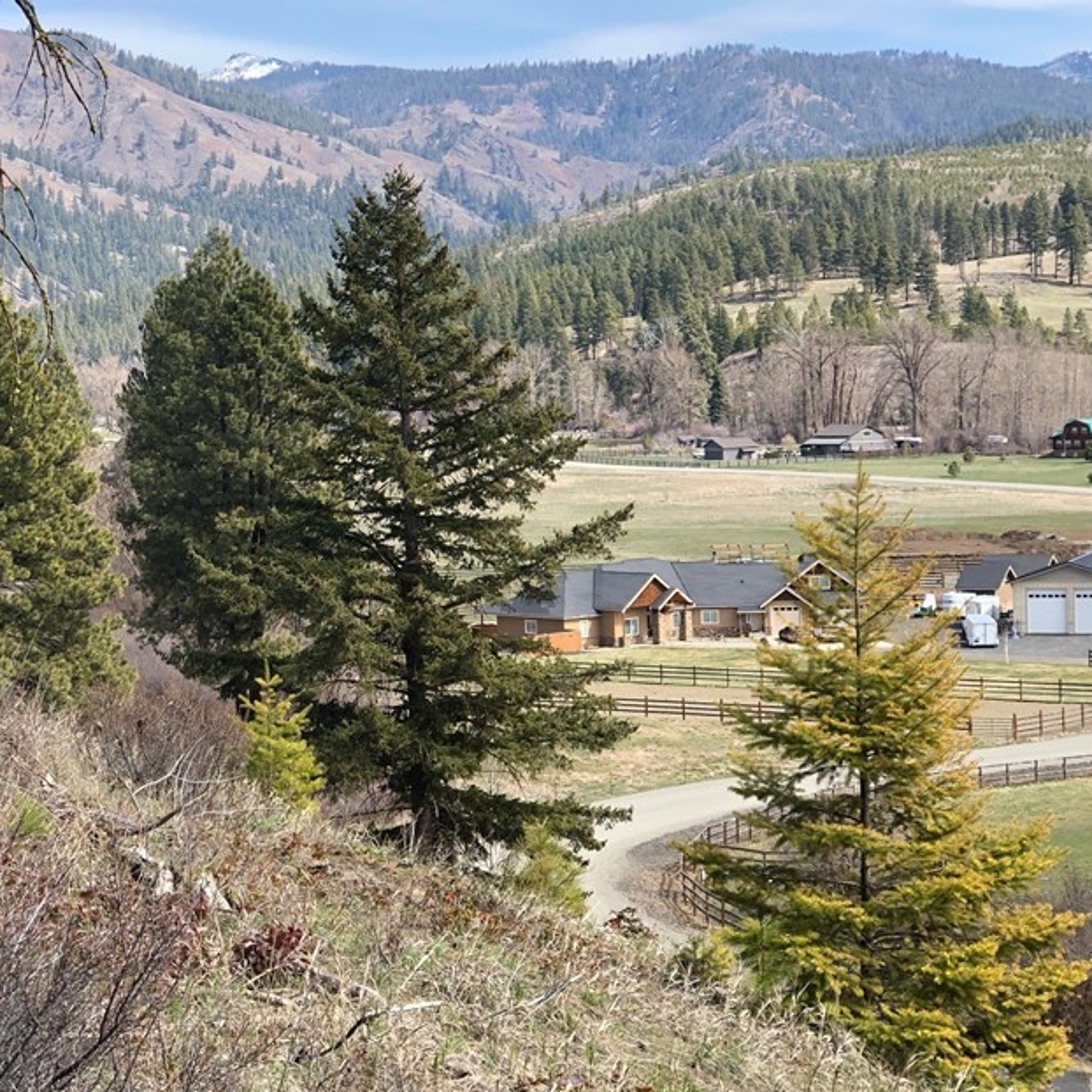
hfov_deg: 20.6
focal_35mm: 83
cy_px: 541
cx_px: 198
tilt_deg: -3.9
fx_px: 2962
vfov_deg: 20.9
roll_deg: +3.3
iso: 20
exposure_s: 1/333
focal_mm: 6.6
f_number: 2.8
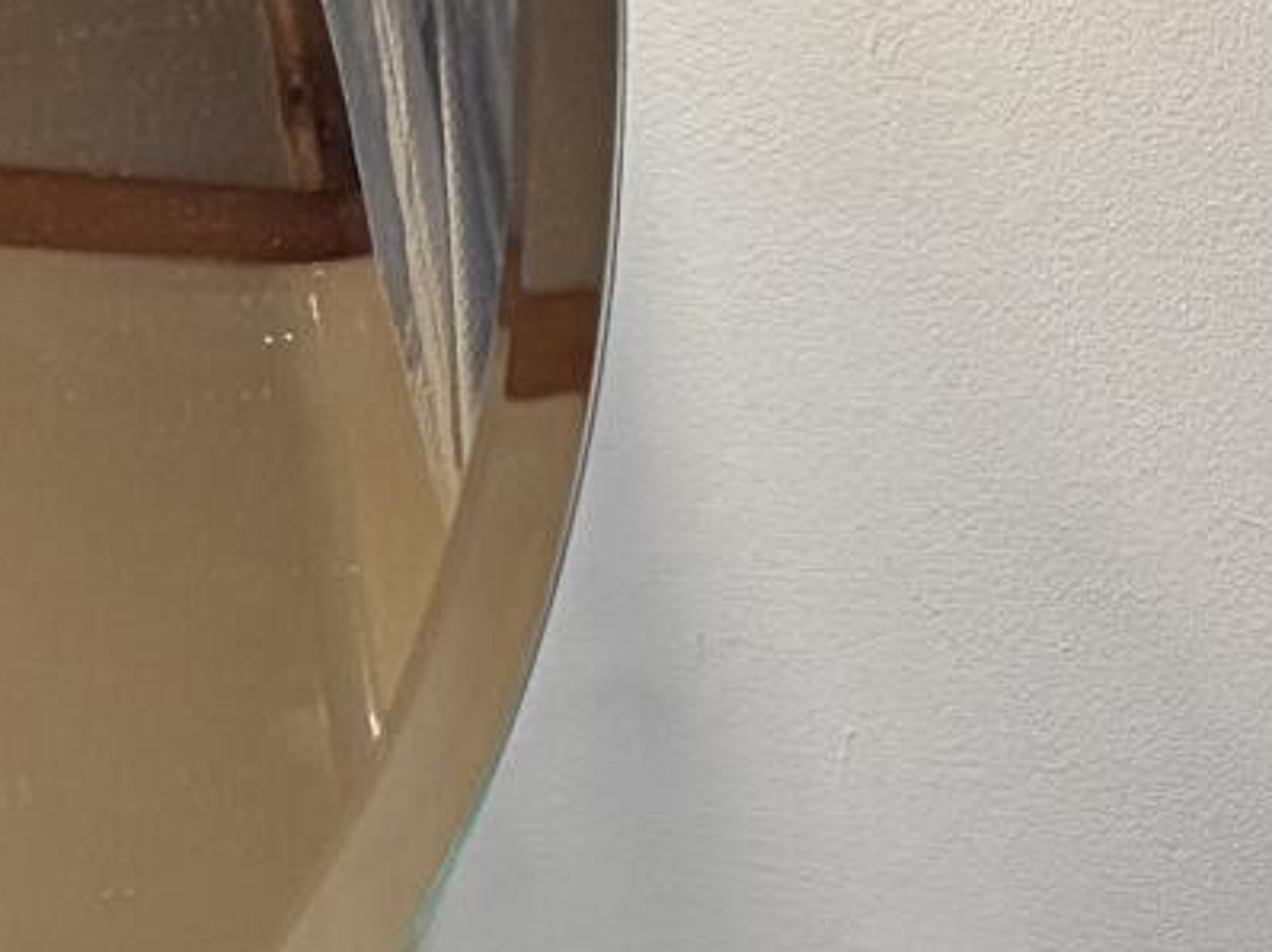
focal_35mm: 181
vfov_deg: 7.9
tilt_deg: -8.5
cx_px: 3650
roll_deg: +3.2
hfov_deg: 9.1
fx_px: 6647
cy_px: 1799
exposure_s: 1/120
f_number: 1.78
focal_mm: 6.76
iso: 200
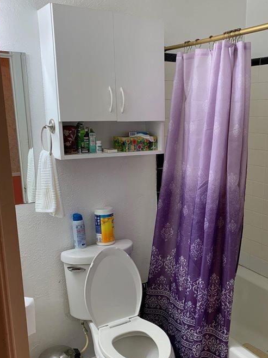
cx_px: 180
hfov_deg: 37.3
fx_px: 392
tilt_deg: -13.9
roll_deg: -0.2
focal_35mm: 38
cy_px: 208
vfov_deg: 48.8
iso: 64
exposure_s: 1/60
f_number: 1.8
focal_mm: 4.25
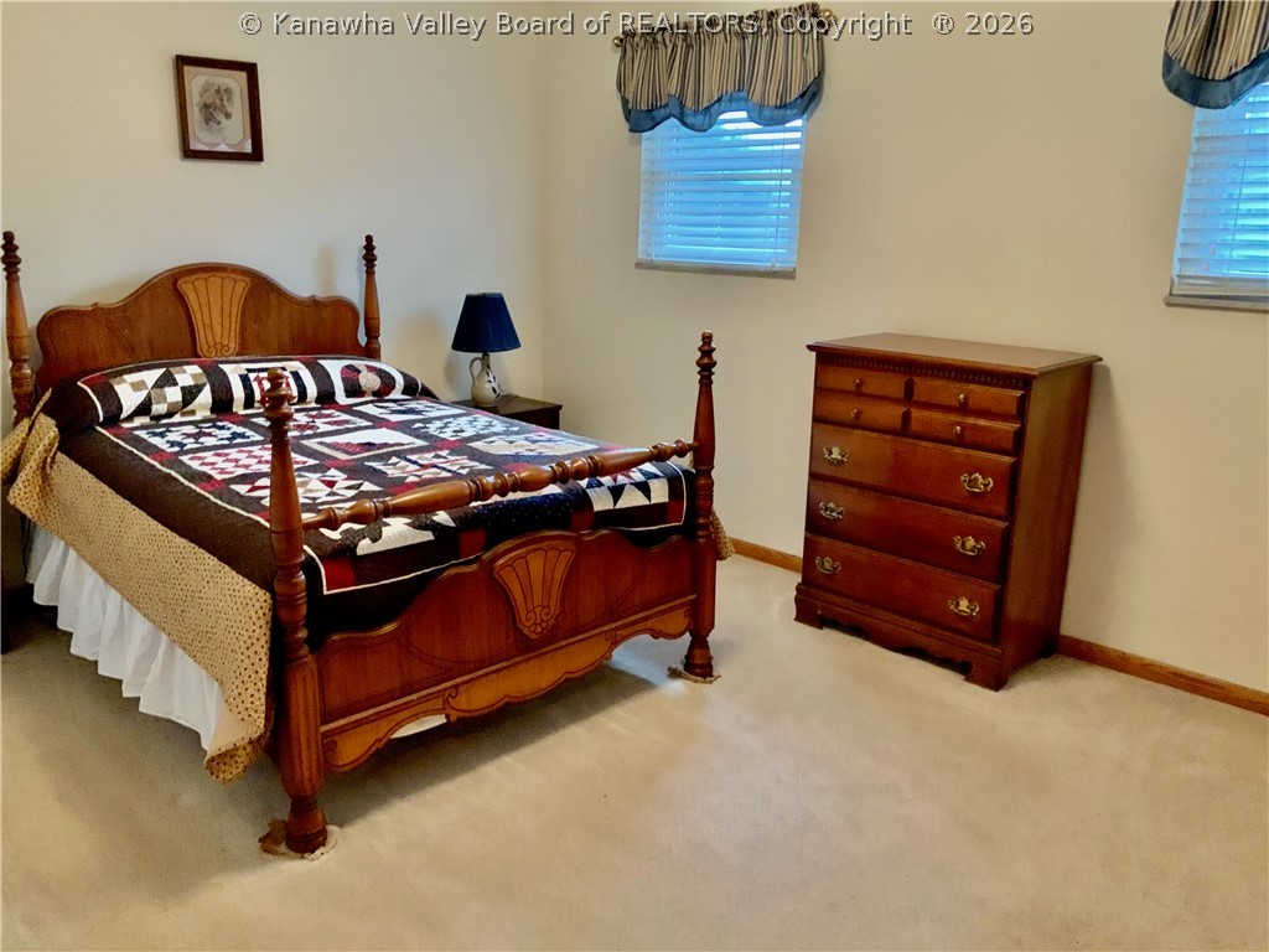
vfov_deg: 48.2
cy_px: 476
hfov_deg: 61.7
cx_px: 634
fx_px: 1063
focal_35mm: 29
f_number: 1.8
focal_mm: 3
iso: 250
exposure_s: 1/60
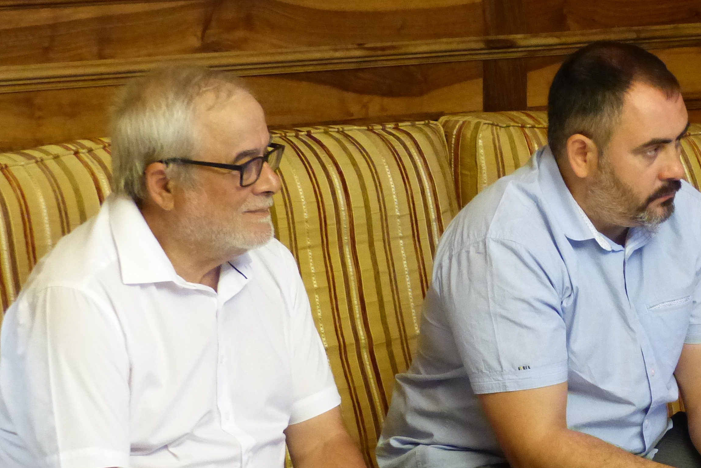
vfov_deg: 9.4
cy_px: 410
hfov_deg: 14.0
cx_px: 586
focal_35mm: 146
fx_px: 2843
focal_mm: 14.5
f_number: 2.8
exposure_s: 1/40
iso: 800
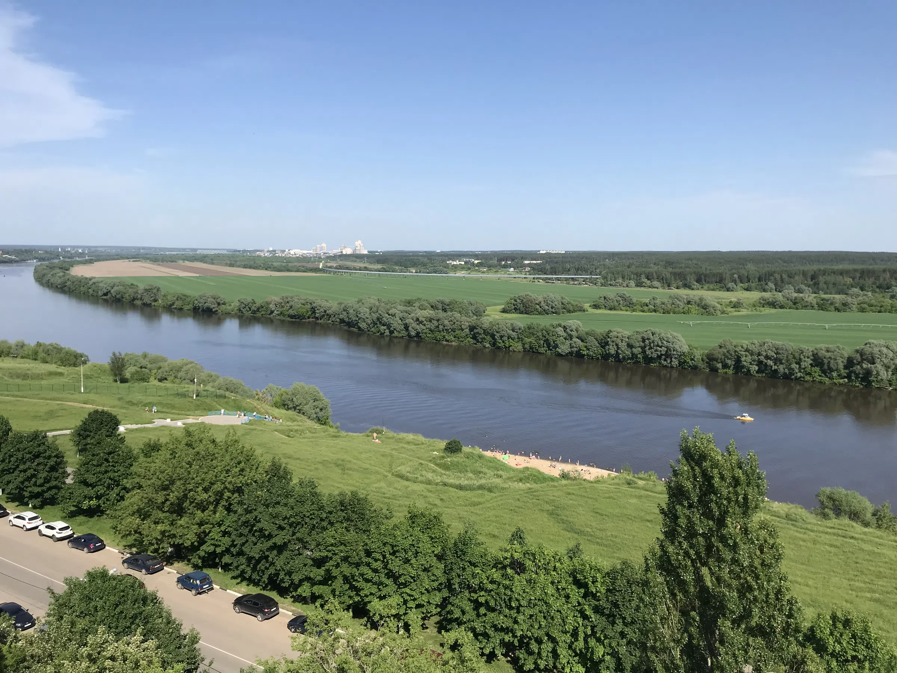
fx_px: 726
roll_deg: +0.4
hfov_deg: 63.4
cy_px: 336
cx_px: 448
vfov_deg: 49.7
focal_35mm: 28
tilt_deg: -5.7
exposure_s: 1/2398
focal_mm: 3.99
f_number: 1.8
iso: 20
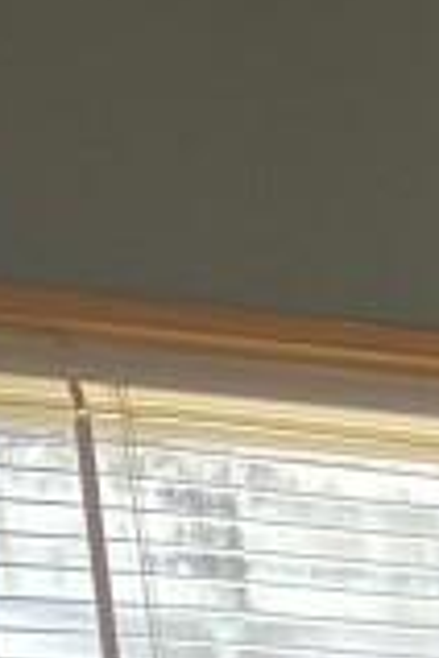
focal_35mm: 236
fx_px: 4316
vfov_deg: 7.4
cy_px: 2169
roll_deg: +1.2
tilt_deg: -13.1
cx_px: 2663
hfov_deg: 4.4
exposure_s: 1/121
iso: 64
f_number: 1.6
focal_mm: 5.1
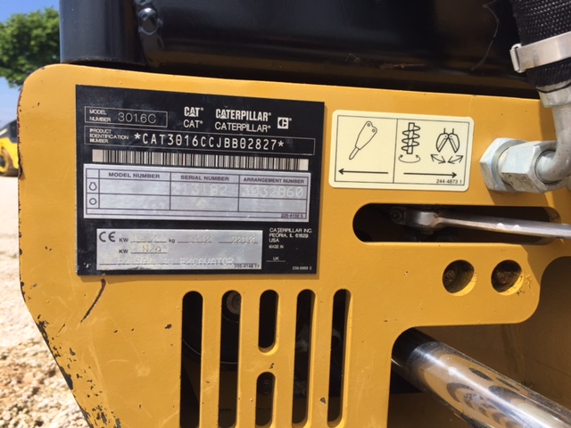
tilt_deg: -4.2
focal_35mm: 29
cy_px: 214
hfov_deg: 61.7
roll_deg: -2.2
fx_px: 478
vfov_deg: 48.2
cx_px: 286
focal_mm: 4.15
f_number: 2.2
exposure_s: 1/1980
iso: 32
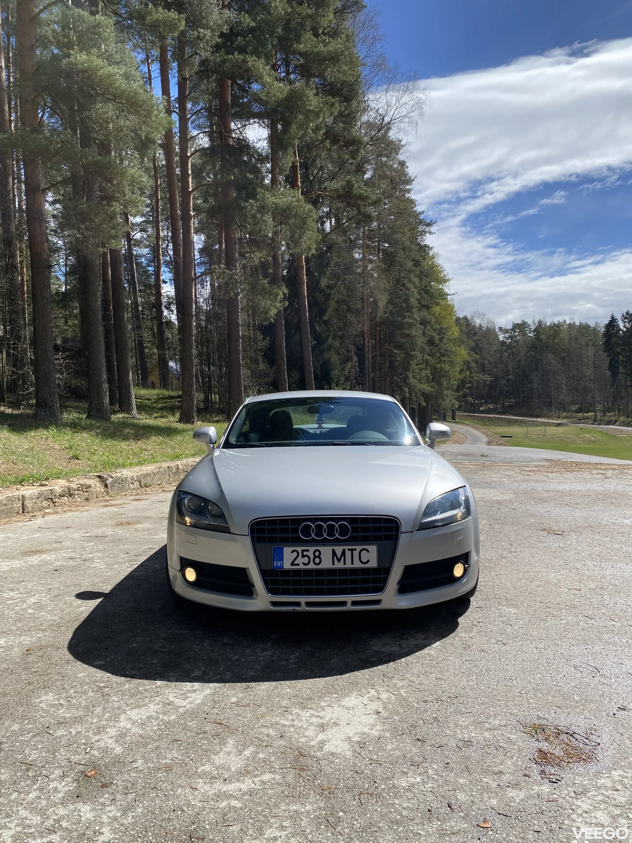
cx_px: 316
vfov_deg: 67.3
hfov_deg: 53.1
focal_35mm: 26
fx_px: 633
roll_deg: +2.4
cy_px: 422
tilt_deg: +0.8
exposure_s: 1/3040
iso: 32
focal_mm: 4.25
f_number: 1.8
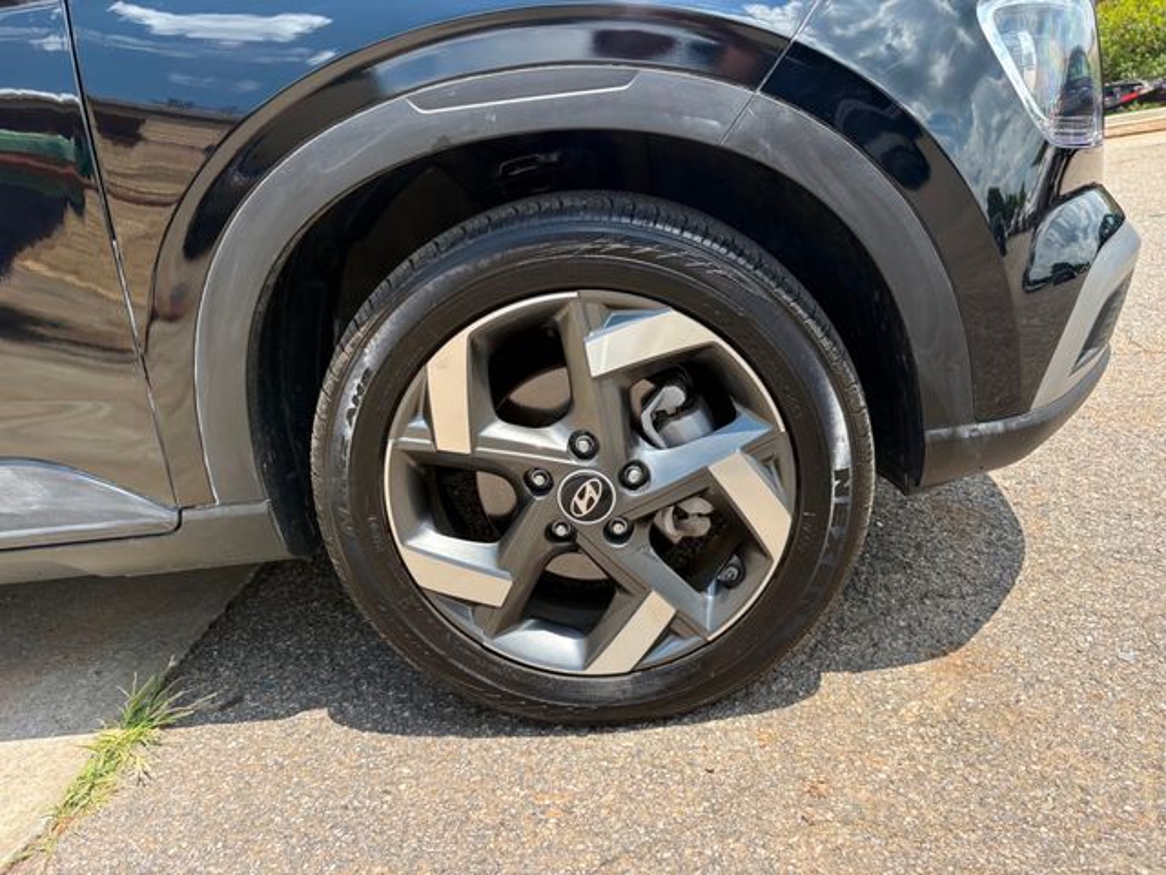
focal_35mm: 26
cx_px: 583
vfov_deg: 53.1
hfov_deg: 67.3
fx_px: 876
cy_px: 438
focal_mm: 5.96
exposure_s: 1/1393
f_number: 1.6
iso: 64
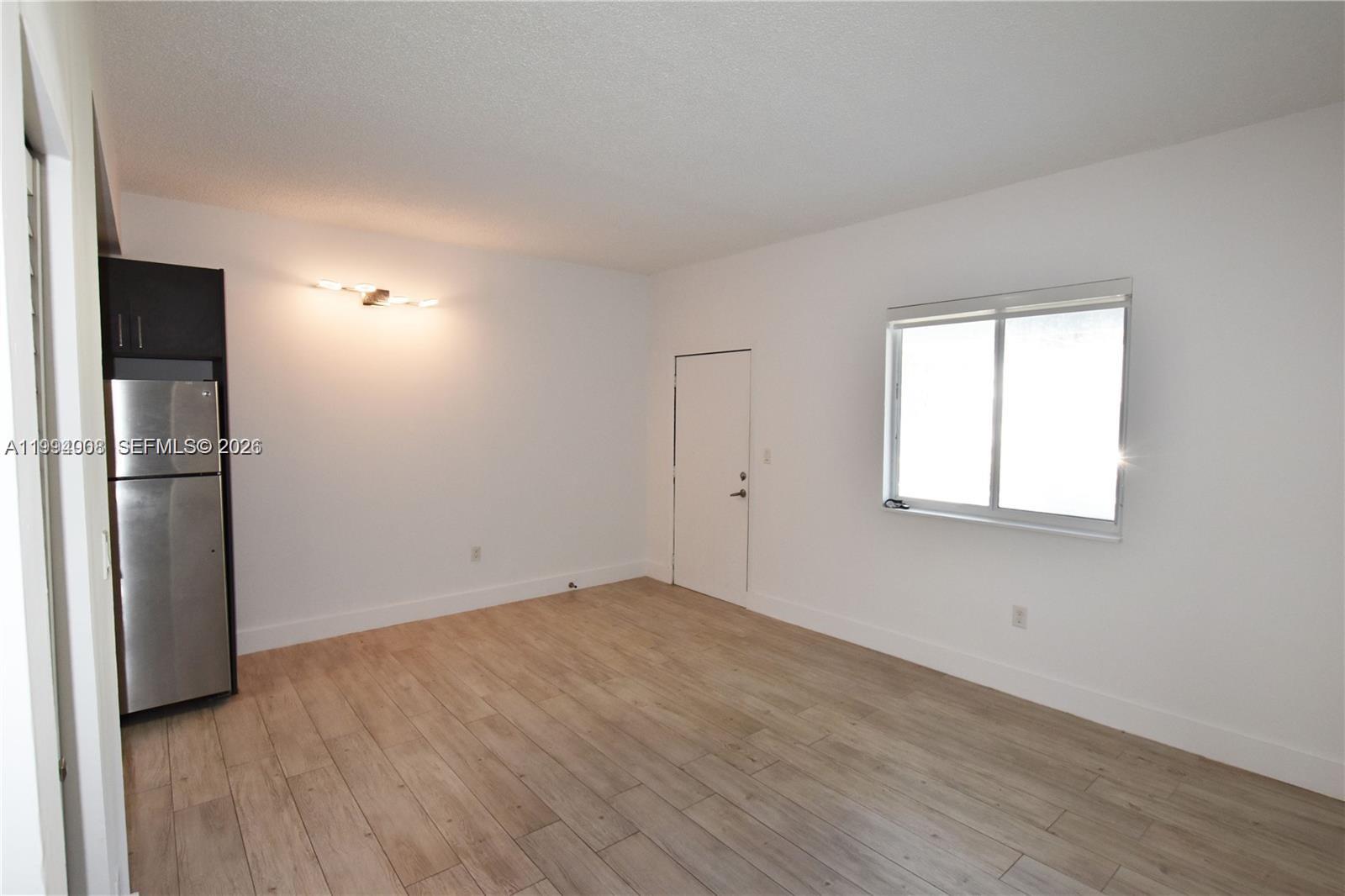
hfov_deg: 92.5
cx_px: 672
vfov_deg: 69.6
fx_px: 644
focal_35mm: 17
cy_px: 448
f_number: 5.6
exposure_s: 1/125
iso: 720
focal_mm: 11.5
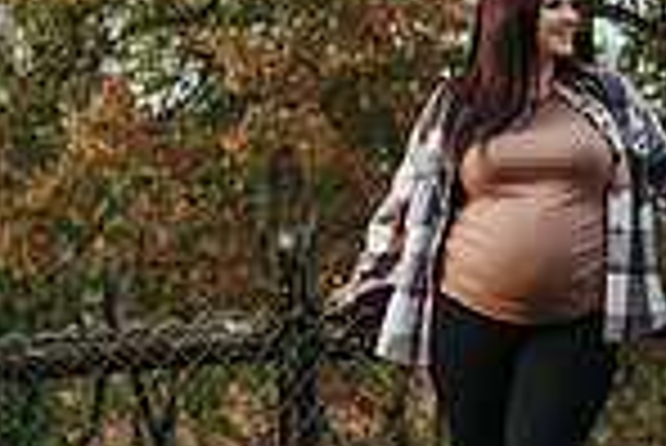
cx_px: 892
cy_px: 267
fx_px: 3074
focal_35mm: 166
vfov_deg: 8.3
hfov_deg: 12.0
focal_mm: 35
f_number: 2.8
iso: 140
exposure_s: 1/320
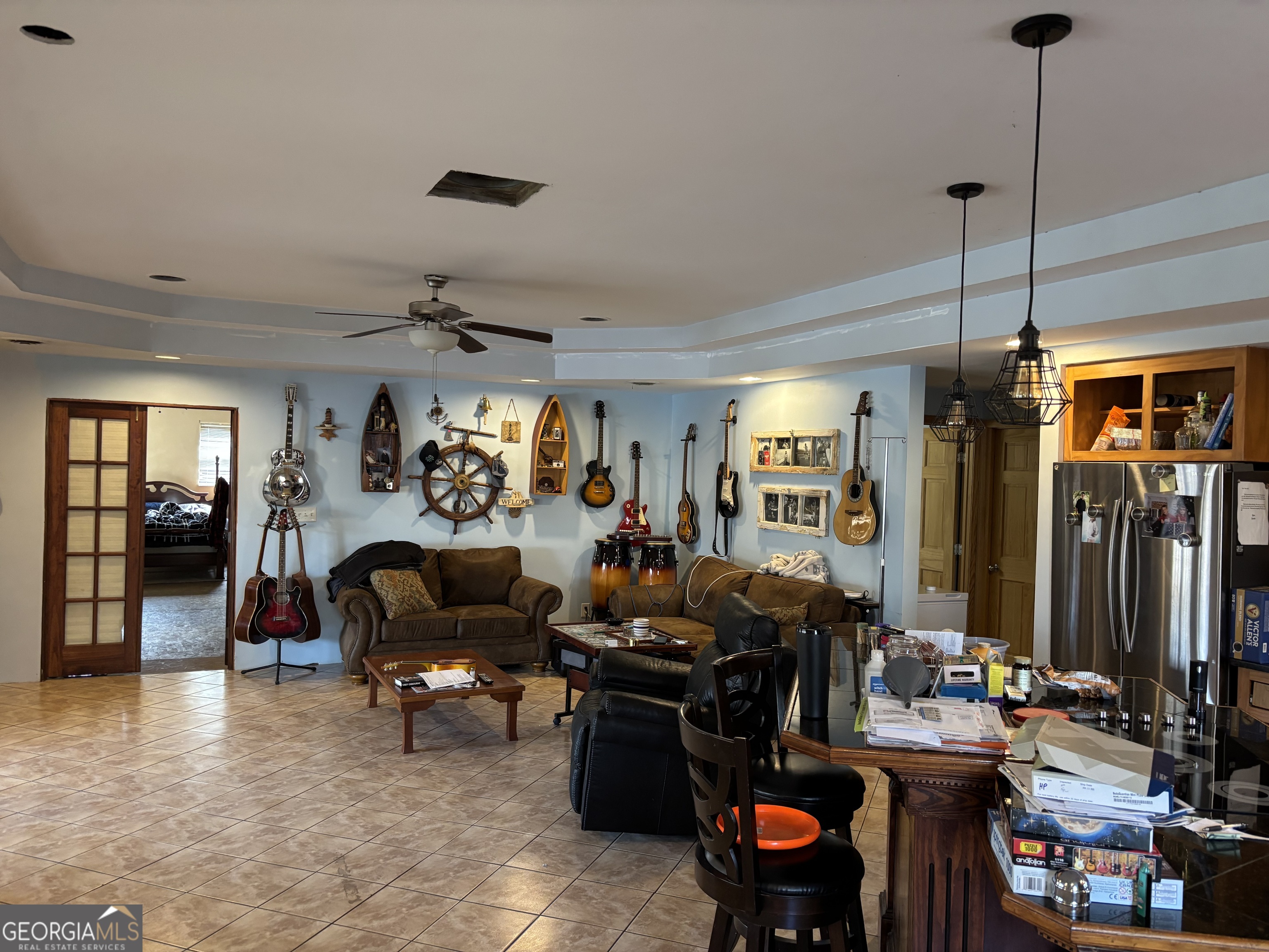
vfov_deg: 53.1
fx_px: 953
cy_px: 476
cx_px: 634
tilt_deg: -0.9
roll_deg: -1.6
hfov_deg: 67.3
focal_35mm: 26
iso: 250
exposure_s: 1/60
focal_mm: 5.96
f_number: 1.6
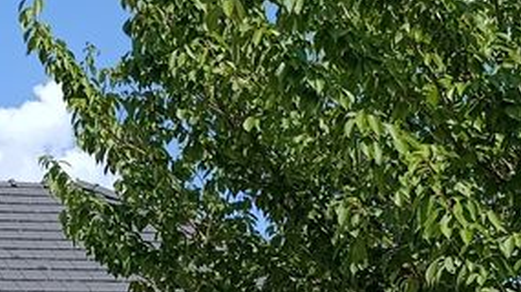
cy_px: 439
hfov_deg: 22.3
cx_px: -112
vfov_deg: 13.0
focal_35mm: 88
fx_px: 1215
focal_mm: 6.11
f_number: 1.65
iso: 50
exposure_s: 1/518
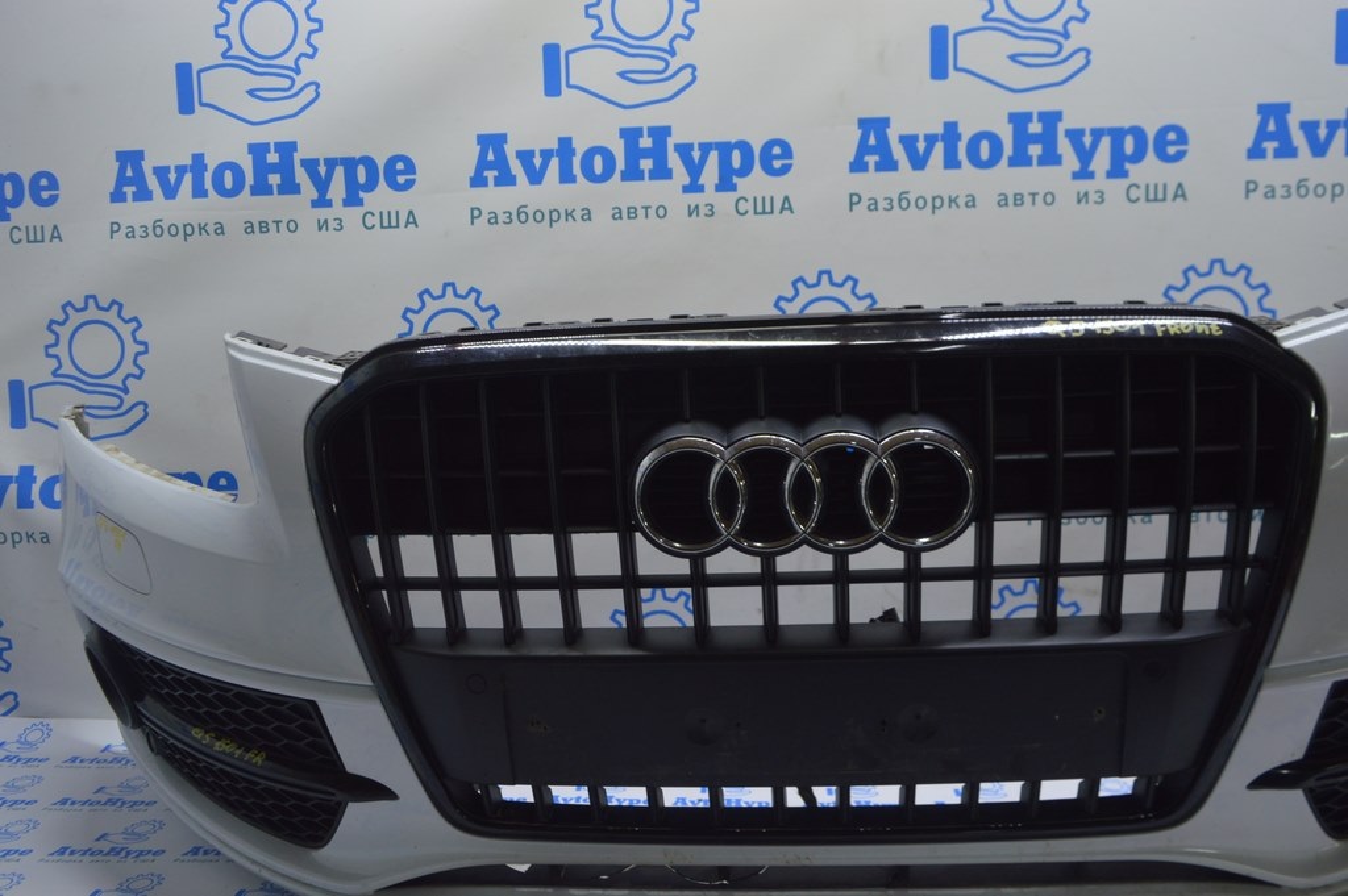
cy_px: 448
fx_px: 1010
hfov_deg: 67.4
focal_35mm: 27
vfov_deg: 47.9
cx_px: 674
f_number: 5.6
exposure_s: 1/30
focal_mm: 18
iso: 400
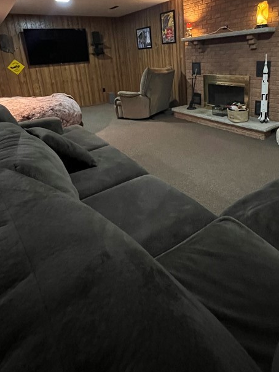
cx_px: 170
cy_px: 129
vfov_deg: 74.4
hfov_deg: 60.5
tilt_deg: -15.8
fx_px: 236
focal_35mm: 22
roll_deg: +4.2
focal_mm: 1.57
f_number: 1.8
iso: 1250
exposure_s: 1/30
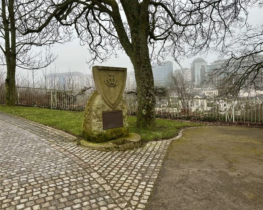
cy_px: 102
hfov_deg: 65.9
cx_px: 118
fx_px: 202
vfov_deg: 54.9
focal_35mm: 26
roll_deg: +4.2
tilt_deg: -1.2
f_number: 1.78
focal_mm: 6.86
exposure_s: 1/187
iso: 64
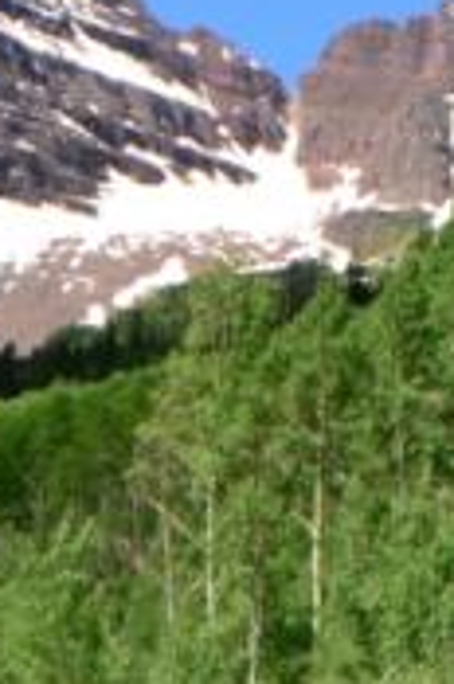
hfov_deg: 9.0
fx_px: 2830
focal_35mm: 149
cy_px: 649
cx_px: -184
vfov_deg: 13.6
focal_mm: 18
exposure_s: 1/100
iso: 200
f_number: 16
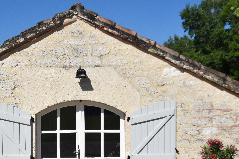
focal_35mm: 65
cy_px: 118
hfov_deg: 30.7
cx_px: 78
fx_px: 431
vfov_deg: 20.8
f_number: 11
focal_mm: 26
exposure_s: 1/500
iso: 200
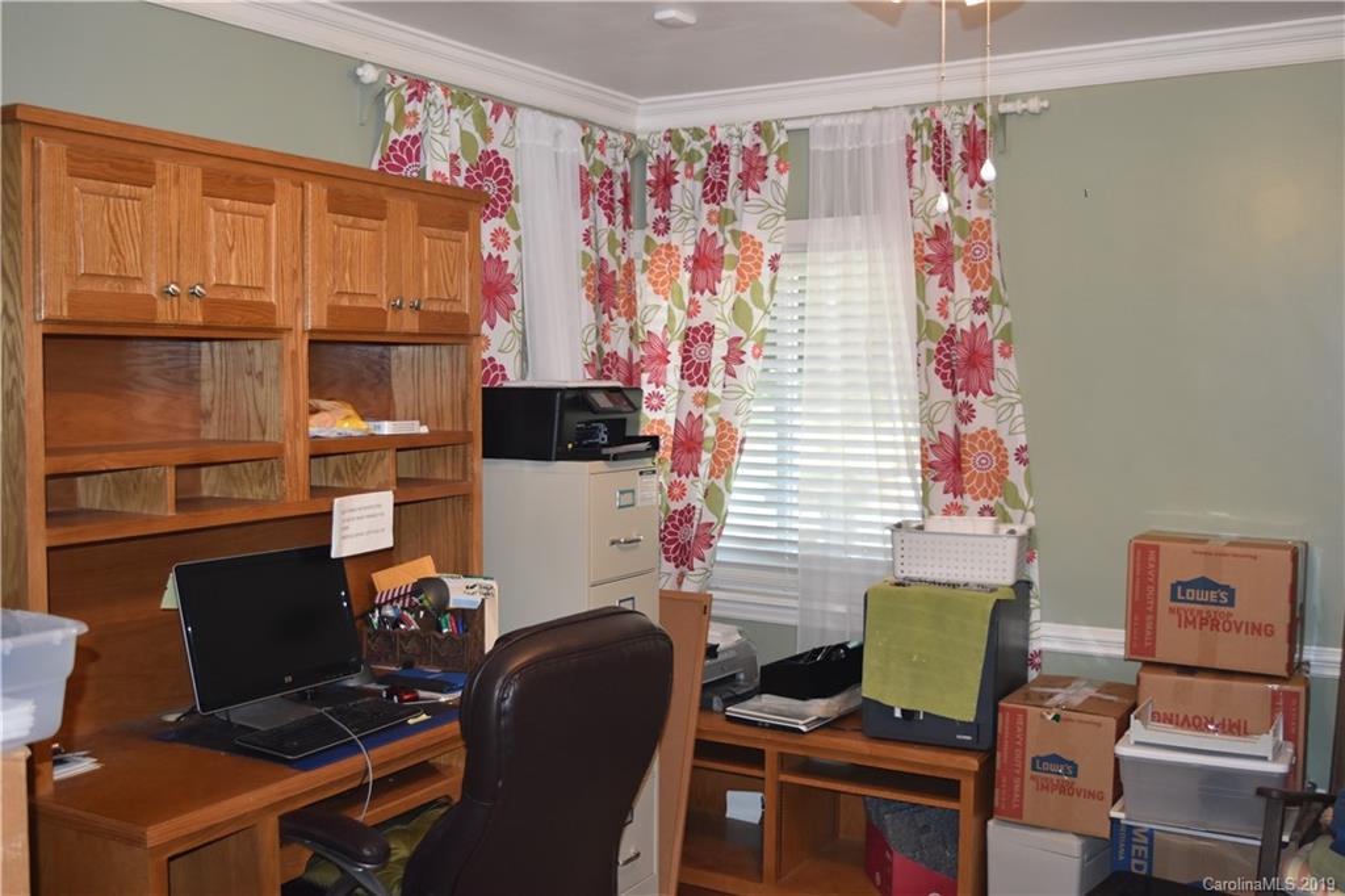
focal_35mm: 36
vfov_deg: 36.8
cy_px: 448
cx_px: 672
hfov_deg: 53.1
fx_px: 1344
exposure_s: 1/60
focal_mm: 24
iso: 800
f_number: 4
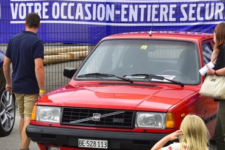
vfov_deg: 9.4
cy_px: 93
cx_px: 89
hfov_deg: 14.0
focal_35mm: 146
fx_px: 912
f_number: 8
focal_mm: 90
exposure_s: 1/200
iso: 400
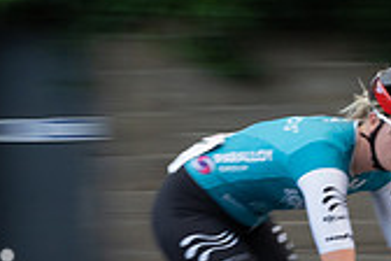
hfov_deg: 10.5
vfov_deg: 7.2
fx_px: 2085
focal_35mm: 192
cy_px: 91
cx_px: 466
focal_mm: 40
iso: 1250
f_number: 10
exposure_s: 1/100
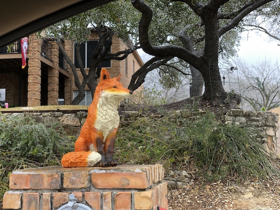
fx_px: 421
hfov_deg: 36.8
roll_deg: +0.8
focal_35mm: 52
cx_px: 140
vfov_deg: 28.0
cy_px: 105
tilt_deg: +6.7
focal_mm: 6
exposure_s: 1/120
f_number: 2.4
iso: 25
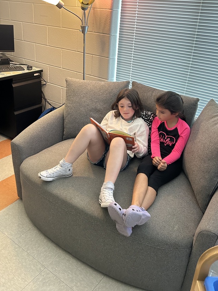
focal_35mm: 32
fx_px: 269
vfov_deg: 56.3
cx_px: 110
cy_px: 114
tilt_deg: -22.2
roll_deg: -4.9
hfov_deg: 44.2
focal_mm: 5.7
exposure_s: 1/60
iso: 250
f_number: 1.5
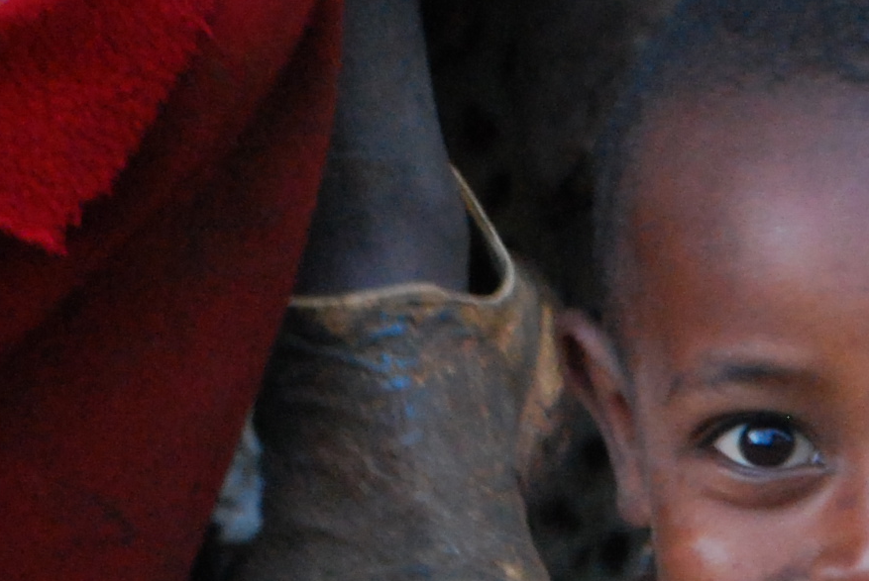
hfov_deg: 5.6
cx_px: 1329
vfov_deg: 3.8
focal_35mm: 364
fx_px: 8802
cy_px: 822
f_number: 5.6
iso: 1000
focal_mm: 55
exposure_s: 1/30
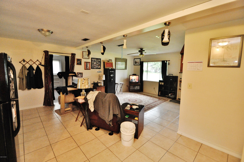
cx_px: 122
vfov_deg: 77.2
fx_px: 102
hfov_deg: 100.5
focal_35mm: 15
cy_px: 81
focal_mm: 10
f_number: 4
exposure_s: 1/60
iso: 1600
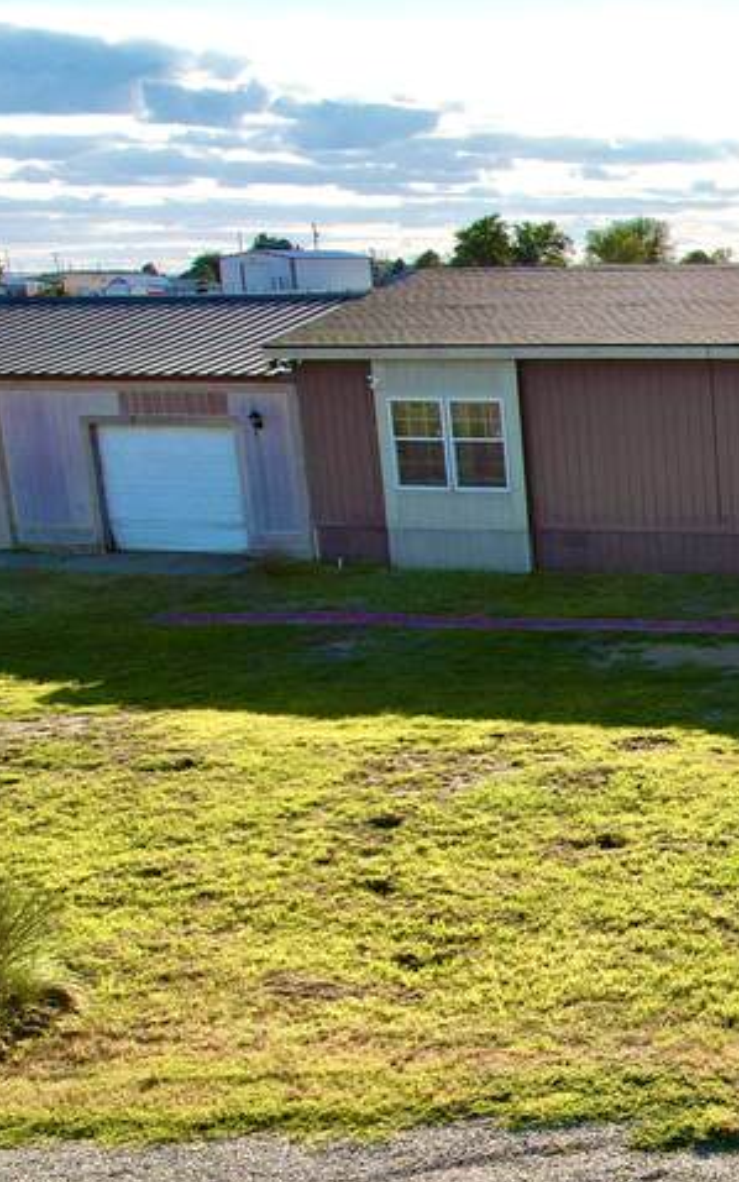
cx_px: 1157
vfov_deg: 33.4
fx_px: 1932
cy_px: 877
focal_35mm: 60
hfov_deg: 18.7
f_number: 2.8
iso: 120
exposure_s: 1/2500
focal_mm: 8.38
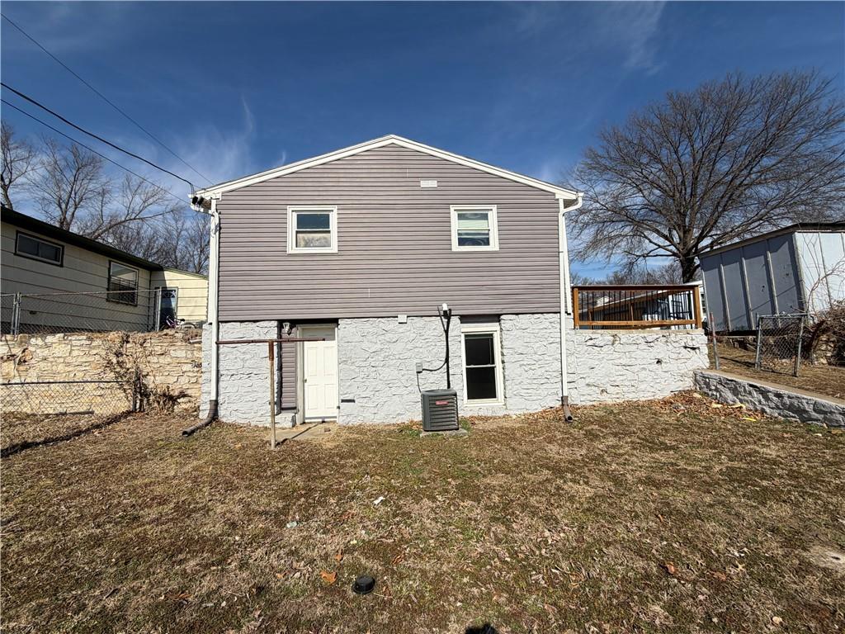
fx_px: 342
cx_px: 422
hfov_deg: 102.1
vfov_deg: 85.7
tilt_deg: +5.2
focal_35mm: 14
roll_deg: +0.9
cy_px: 317
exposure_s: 1/1368
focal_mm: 2.22
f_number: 2.2
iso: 20
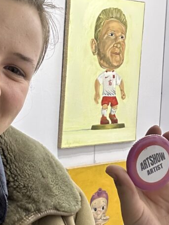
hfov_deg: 21.3
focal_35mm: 67
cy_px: 51
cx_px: 8
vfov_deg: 28.5
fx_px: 436
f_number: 1.9
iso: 80
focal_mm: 2.69
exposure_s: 1/50
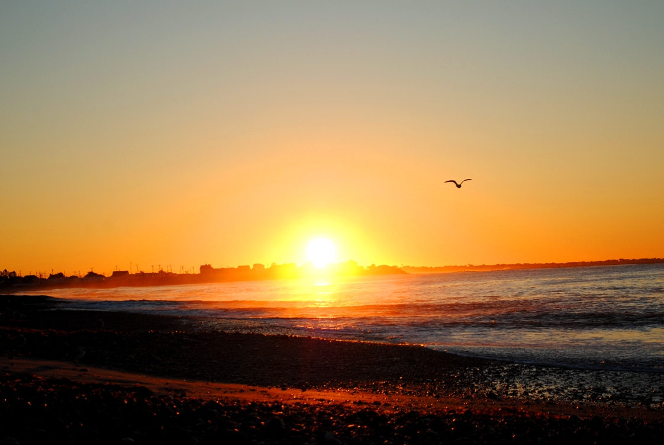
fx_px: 1523
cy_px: 222
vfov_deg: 16.6
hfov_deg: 24.6
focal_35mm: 82
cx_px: 332
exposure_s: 1/640
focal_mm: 55
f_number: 5.6
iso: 200
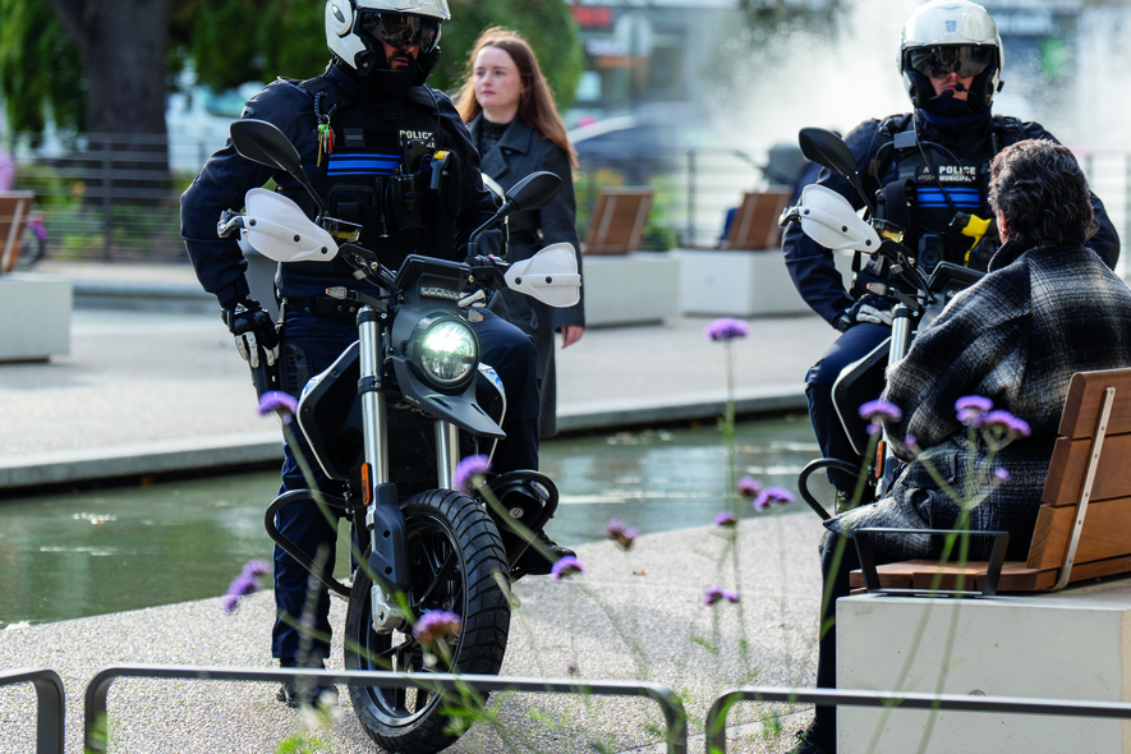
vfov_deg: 8.3
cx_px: 819
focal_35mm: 166
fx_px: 5215
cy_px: 281
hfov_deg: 12.3
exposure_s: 1/640
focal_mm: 113
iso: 160
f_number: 3.2
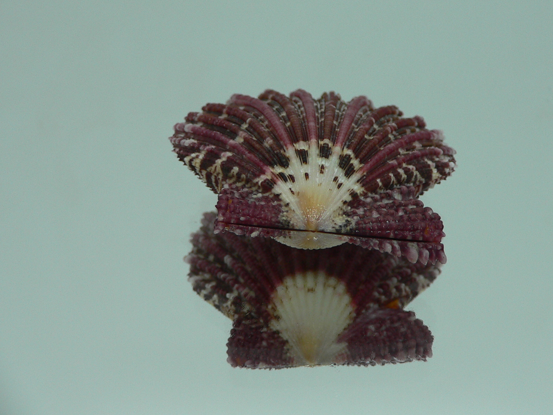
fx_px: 703
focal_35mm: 44
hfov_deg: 42.8
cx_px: 330
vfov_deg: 32.8
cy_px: 178
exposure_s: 1/60
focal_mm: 4.6
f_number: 2.8
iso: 80
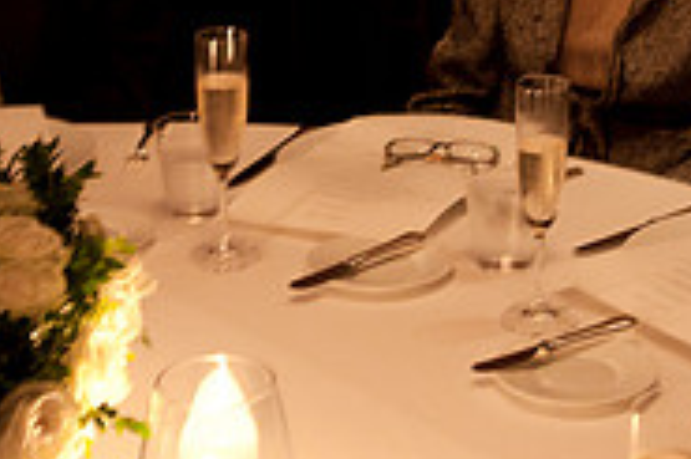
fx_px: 2167
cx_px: 538
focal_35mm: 113
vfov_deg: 11.8
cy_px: -136
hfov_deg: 18.0
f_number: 2.8
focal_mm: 24
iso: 1000
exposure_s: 1/8
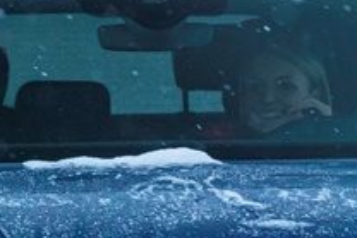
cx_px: 290
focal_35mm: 1953
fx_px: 19380
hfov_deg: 1.1
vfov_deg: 0.7
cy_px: 220
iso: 1250
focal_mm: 397
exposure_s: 1/200
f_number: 6.3
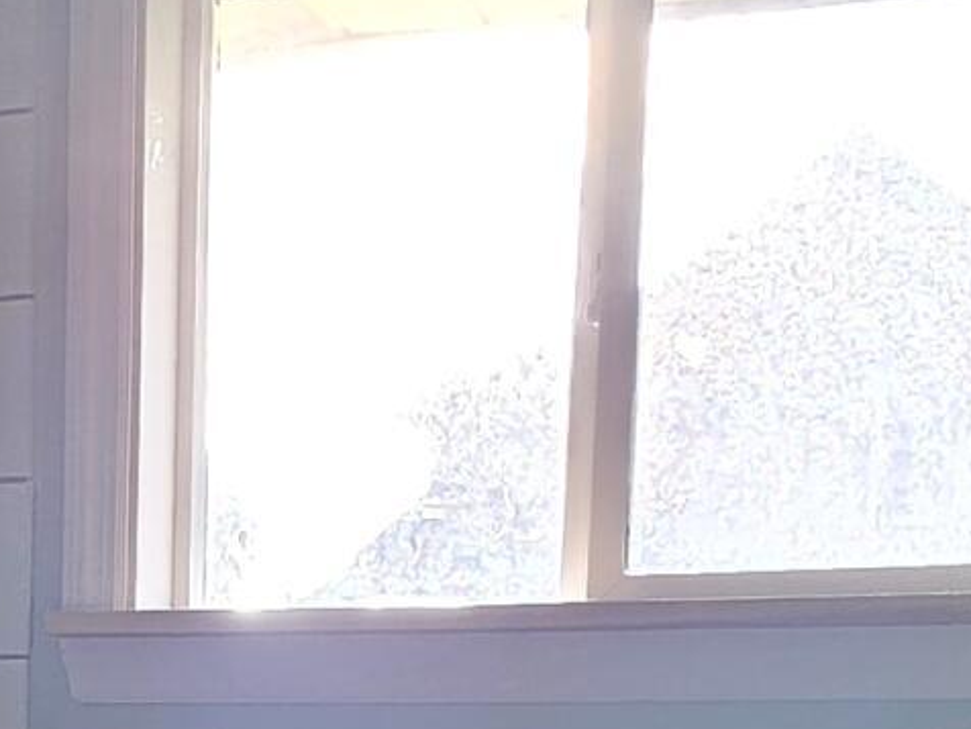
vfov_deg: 15.7
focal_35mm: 82
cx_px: 24
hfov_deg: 23.0
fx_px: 2300
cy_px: 1260
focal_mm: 2.2
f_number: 2.2
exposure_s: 1/120
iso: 64
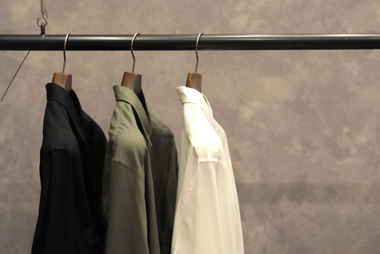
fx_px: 898
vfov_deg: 16.1
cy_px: 127
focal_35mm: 85
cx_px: 190
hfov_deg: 23.9
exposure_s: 1/250
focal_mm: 85
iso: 16000
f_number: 5.6
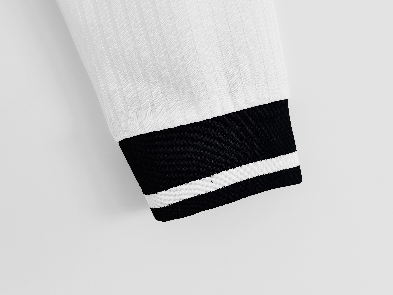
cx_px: 196
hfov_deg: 55.4
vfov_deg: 42.9
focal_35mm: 33
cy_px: 148
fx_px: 375
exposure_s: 1/100
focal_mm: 5.58
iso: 64
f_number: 1.8
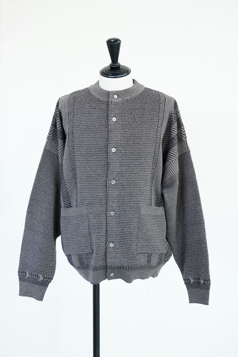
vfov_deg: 44.5
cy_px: 178
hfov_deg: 30.5
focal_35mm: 44
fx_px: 436
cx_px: 119
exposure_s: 1/30
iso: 1000
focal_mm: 44
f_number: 5.6
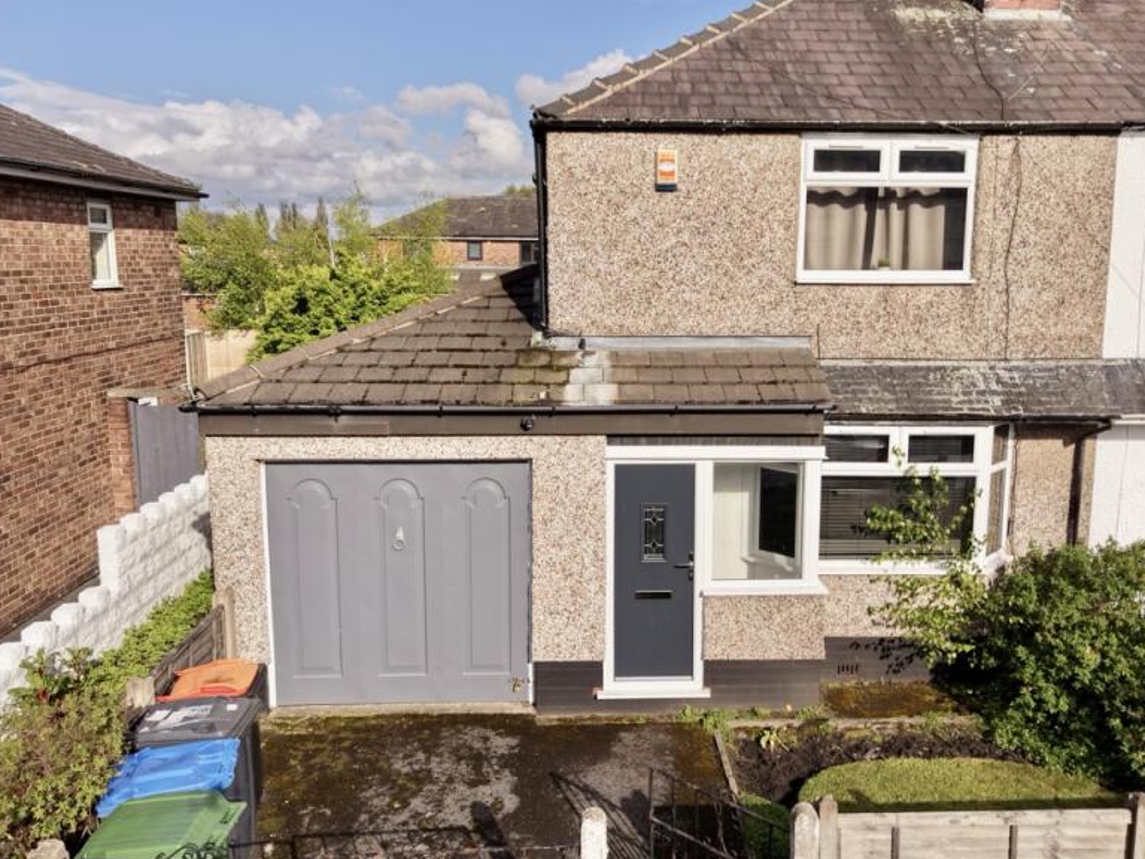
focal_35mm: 32
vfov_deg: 44.1
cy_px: 407
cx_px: 628
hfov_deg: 56.7
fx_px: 1058
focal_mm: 8.67
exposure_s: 1/8000
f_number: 1.8
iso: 280
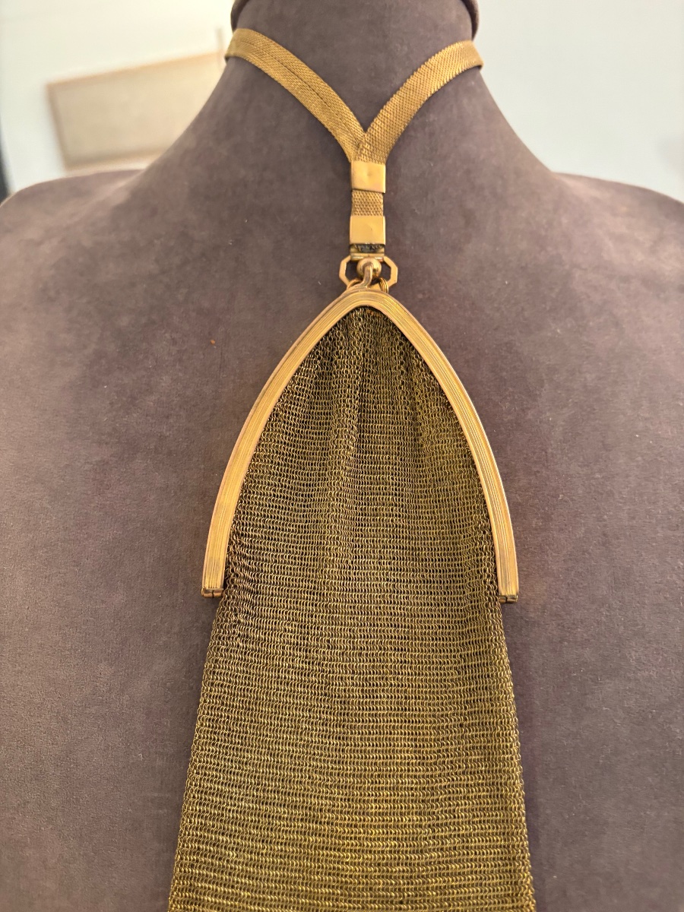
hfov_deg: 53.1
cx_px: 342
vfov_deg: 67.3
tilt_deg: -19.1
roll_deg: +2.5
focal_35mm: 26
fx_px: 685
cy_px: 456
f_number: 1.6
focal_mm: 5.96
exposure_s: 1/50
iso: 400
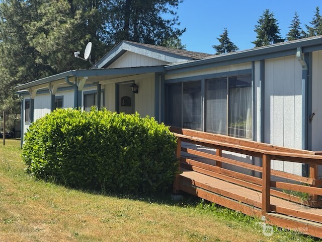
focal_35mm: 48
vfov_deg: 30.3
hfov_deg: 39.7
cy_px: 121
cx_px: 161
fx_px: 446
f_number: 1.78
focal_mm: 6.76
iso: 64
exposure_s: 1/2179
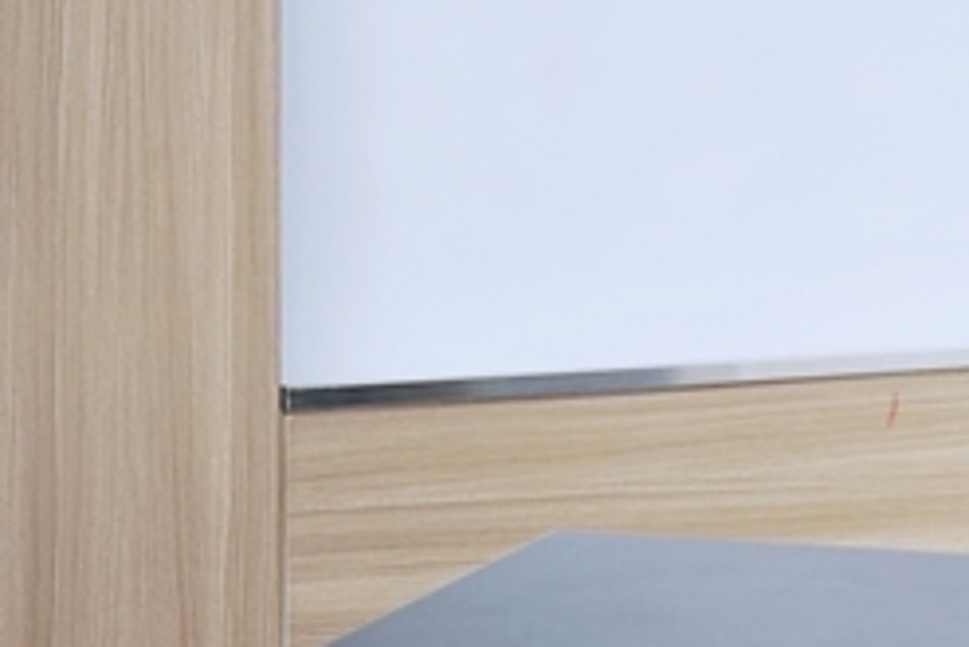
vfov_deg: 7.1
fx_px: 5117
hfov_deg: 10.1
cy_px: -292
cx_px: 1836
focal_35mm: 190
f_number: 5.6
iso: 400
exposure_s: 1/100
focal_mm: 47
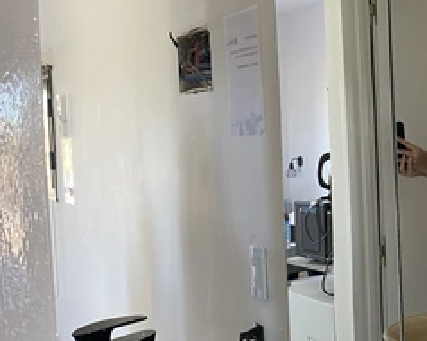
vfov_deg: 32.0
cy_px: 176
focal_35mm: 47
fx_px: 593
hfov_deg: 37.3
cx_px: 373
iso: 125
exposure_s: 1/67
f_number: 1.8
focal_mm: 4.25
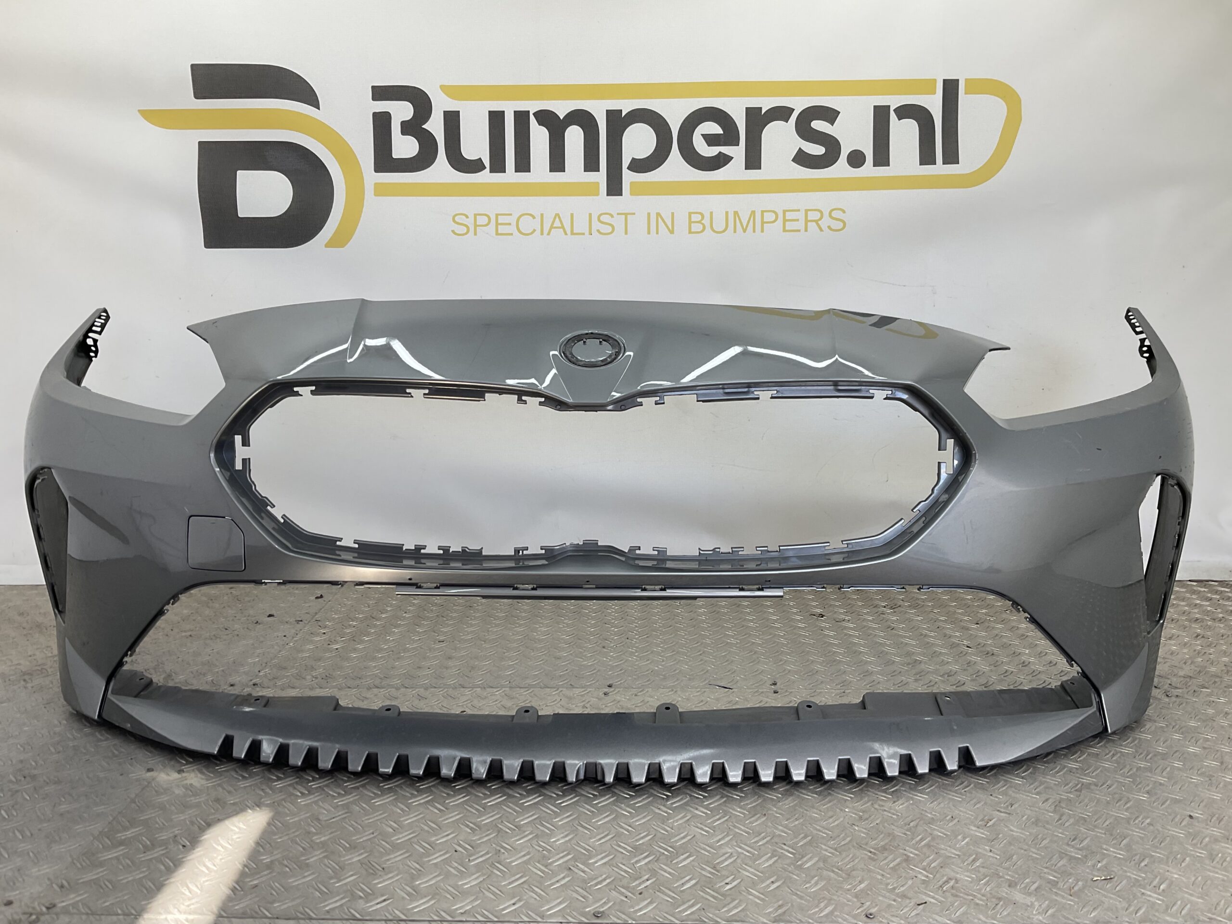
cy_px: 462
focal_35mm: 29
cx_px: 616
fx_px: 1032
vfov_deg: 48.2
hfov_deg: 61.7
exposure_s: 1/155
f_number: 1.8
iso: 16
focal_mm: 3
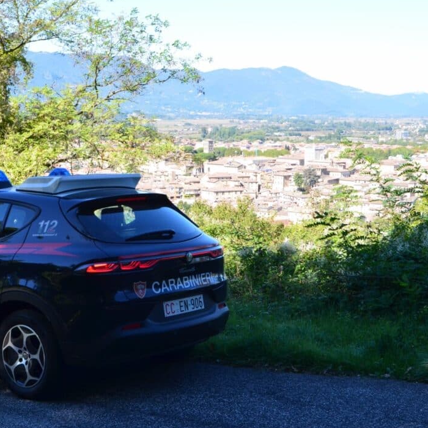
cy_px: 213
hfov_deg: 25.9
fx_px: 923
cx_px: 139
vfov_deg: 26.1
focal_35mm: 66
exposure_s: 1/200
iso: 400
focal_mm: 34
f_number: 10
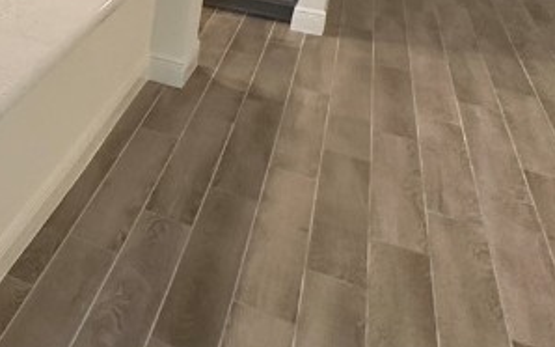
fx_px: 771
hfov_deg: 29.0
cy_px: -84
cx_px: -227
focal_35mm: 51
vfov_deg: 23.0
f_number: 2.2
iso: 320
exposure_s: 1/120
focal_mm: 2.22
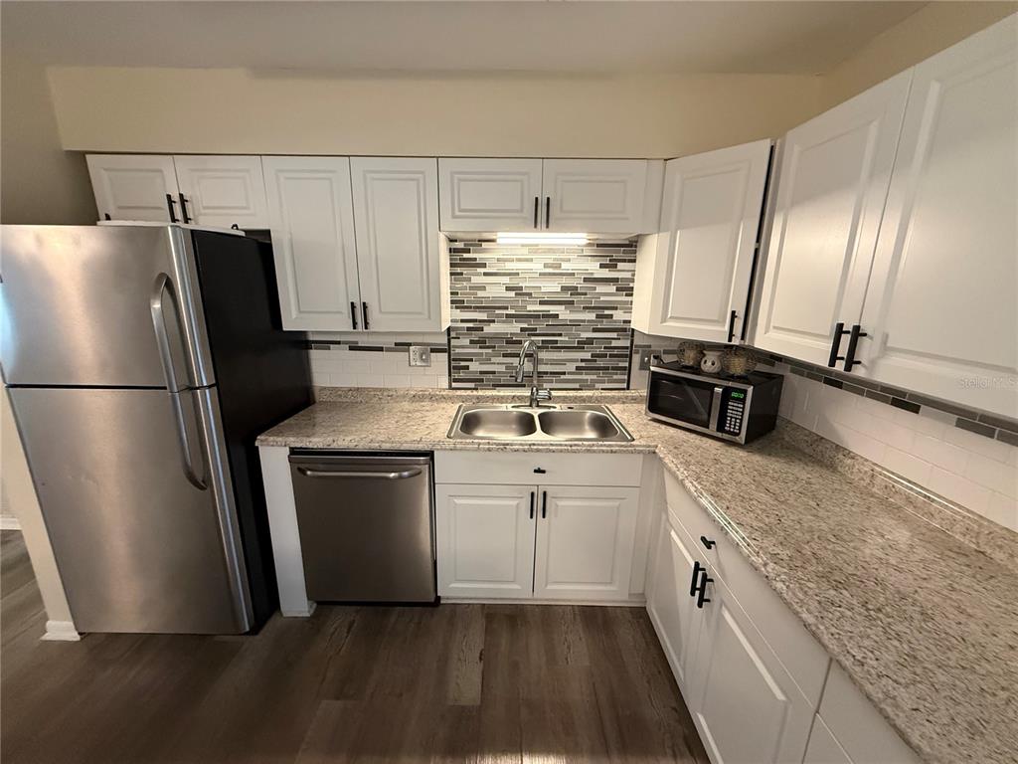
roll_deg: -0.7
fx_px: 412
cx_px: 509
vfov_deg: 85.7
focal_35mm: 14
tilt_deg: -13.8
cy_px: 382
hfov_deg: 102.1
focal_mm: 2.22
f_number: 2.2
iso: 640
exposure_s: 1/60
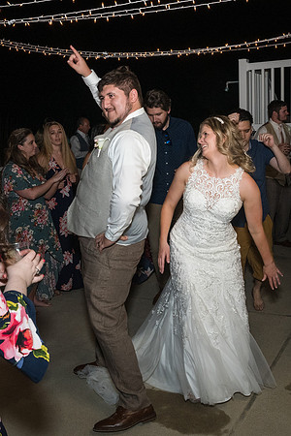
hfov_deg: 34.9
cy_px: 219
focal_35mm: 38
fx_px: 462
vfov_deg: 50.6
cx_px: 166
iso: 2000
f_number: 7.1
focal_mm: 16
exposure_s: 1/100
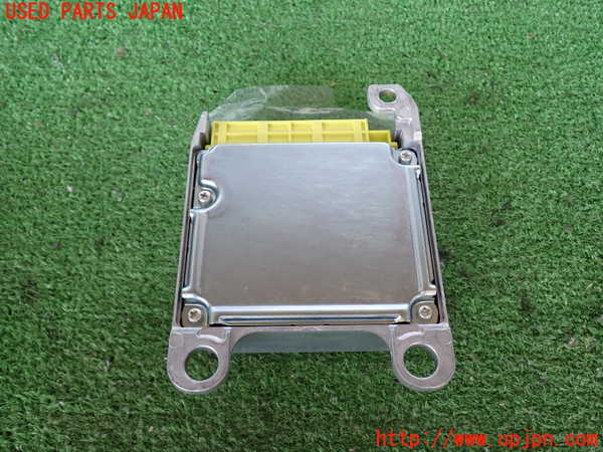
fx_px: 557
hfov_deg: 56.8
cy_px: 226
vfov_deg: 44.2
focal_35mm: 32
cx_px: 302
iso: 200
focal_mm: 5.79
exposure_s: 1/50
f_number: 2.4
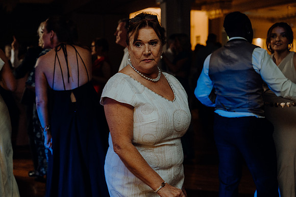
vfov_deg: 24.6
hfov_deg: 36.2
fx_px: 452
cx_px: 148
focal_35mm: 55
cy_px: 98
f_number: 3.5
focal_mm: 55
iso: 2500
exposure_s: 1/160
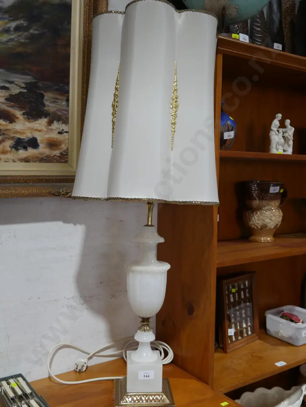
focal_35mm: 38
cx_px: 153
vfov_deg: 49.0
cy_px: 204
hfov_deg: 37.8
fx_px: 448
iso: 320
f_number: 4.1
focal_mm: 19
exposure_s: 1/60
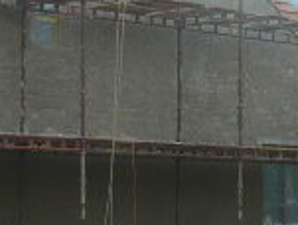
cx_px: 77
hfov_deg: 13.3
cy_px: 45
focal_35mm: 148
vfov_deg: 10.0
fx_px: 1277
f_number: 2.8
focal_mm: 5.5
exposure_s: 1/640
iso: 100
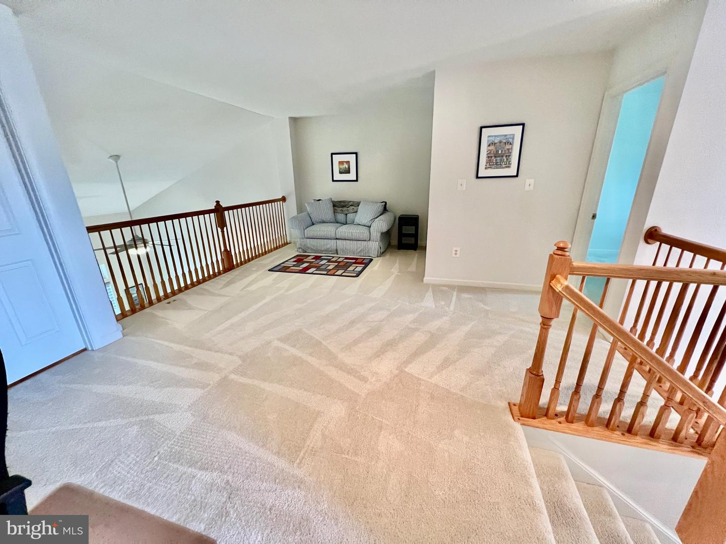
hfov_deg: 106.2
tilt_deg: -19.4
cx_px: 363
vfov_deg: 89.9
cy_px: 272
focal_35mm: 13
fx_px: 273
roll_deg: +0.3
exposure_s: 1/60
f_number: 1.8
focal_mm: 1.57
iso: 800
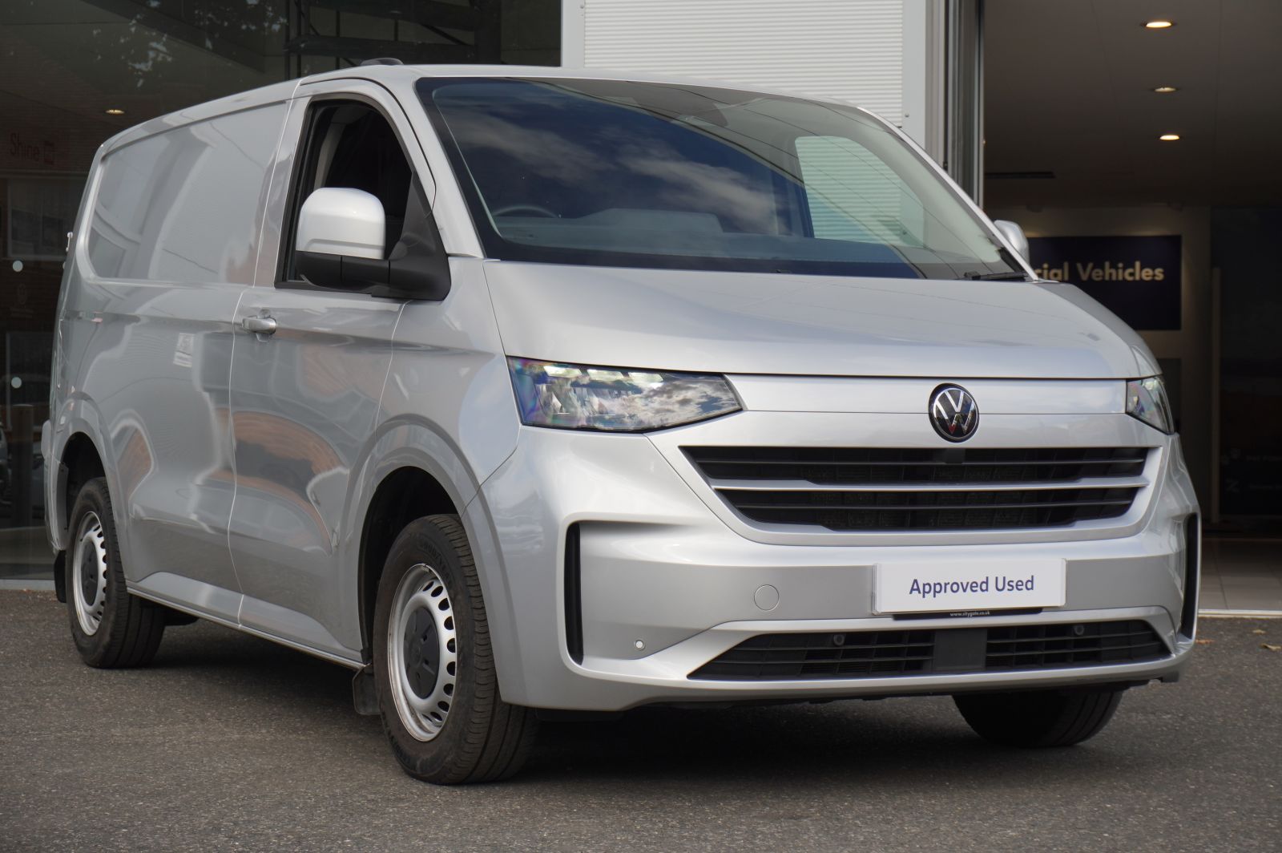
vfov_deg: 19.3
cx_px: 641
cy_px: 426
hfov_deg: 28.7
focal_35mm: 70
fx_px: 2508
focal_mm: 47
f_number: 5.6
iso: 100
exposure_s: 1/200
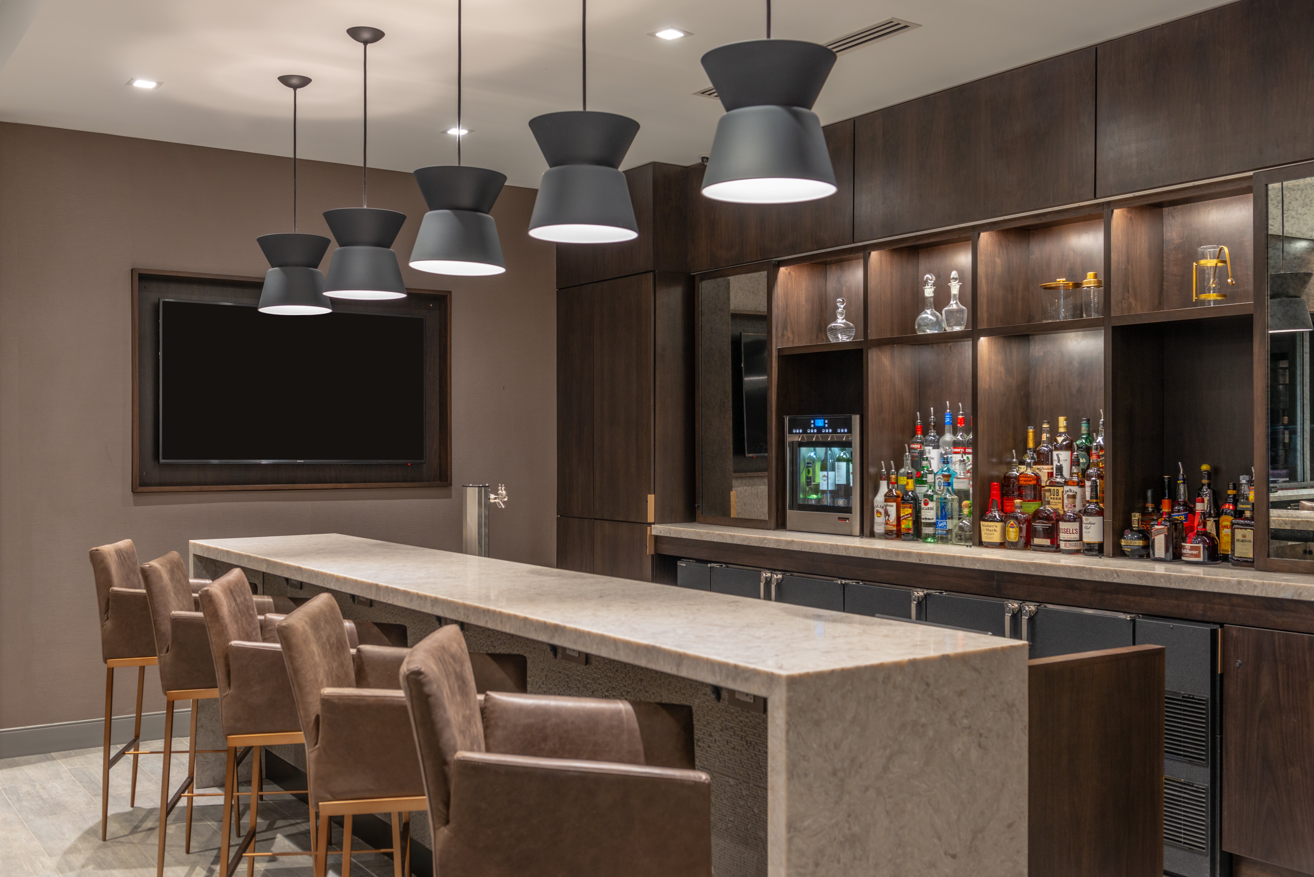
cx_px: 657
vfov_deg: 37.9
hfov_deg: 54.4
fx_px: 1278
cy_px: 438
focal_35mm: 35
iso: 200
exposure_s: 1/2
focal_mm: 35
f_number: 8
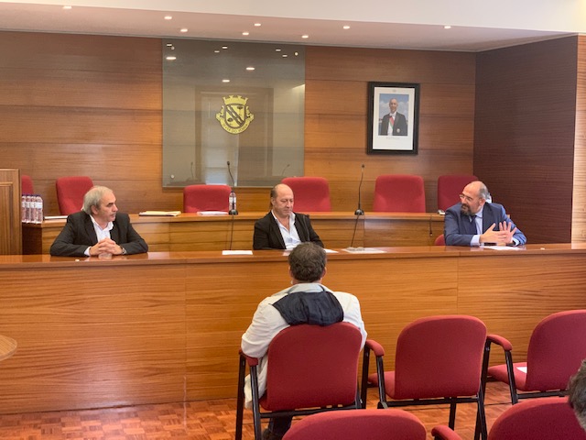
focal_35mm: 52
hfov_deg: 36.8
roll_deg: -1.0
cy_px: 220
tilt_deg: -1.5
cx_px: 293
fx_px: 880
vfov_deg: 28.0
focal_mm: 6
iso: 400
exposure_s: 1/60
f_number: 2.4
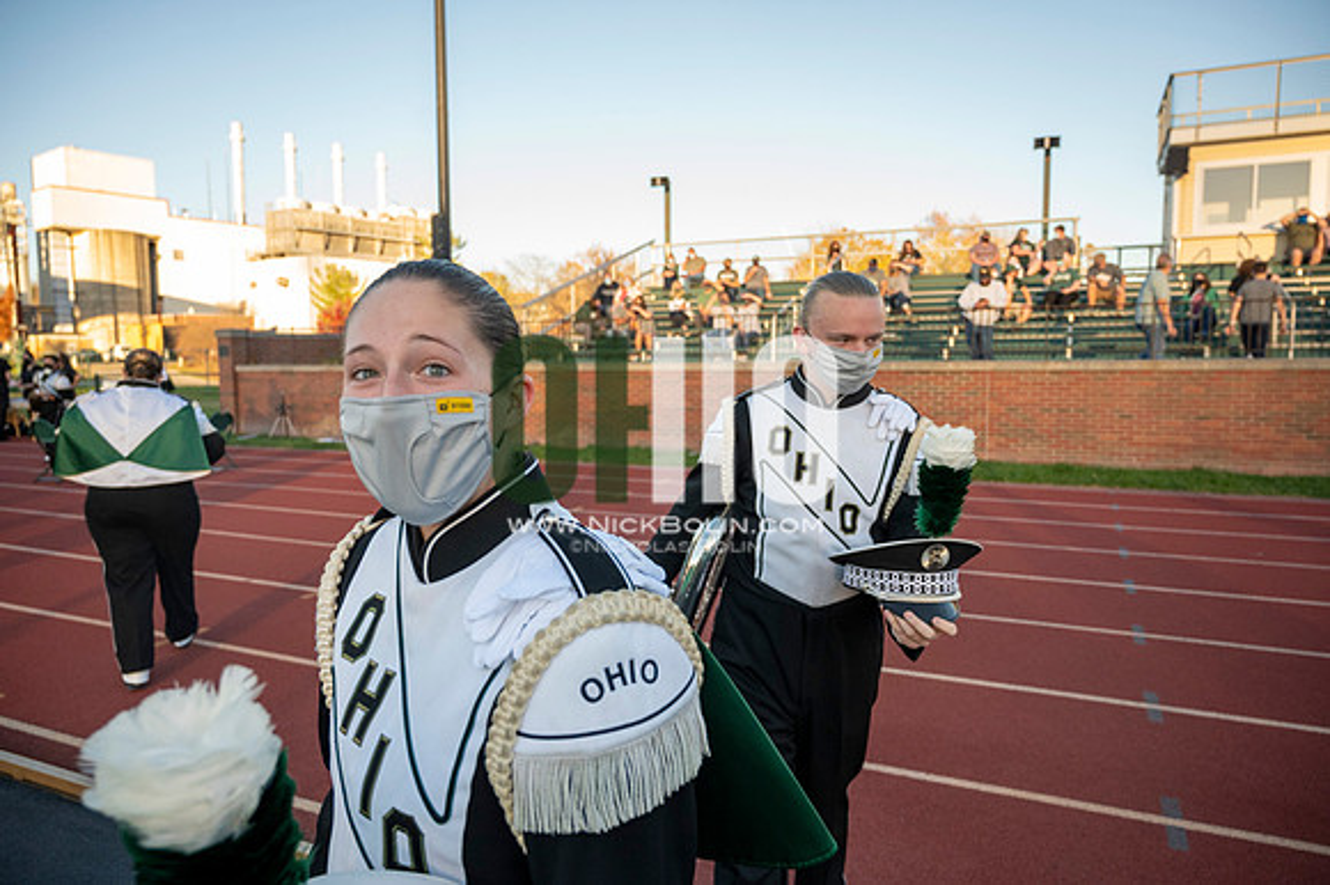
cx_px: 665
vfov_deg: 53.1
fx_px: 886
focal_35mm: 24
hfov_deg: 73.8
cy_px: 442
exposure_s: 1/3200
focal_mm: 24
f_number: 4
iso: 2000
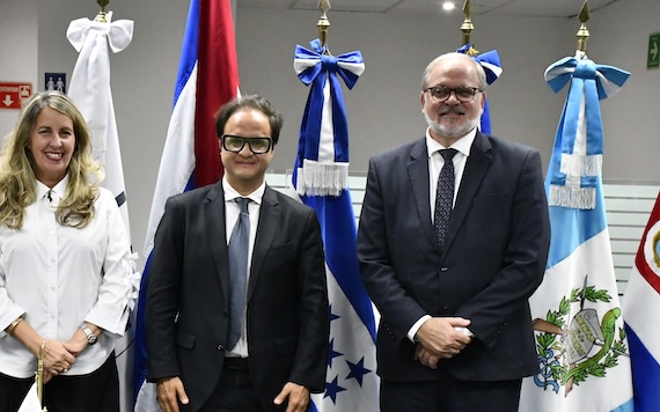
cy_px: 233
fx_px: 1313
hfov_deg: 28.1
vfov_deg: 17.8
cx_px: 237
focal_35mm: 73
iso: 10000
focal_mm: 34
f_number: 7.1
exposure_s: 1/200
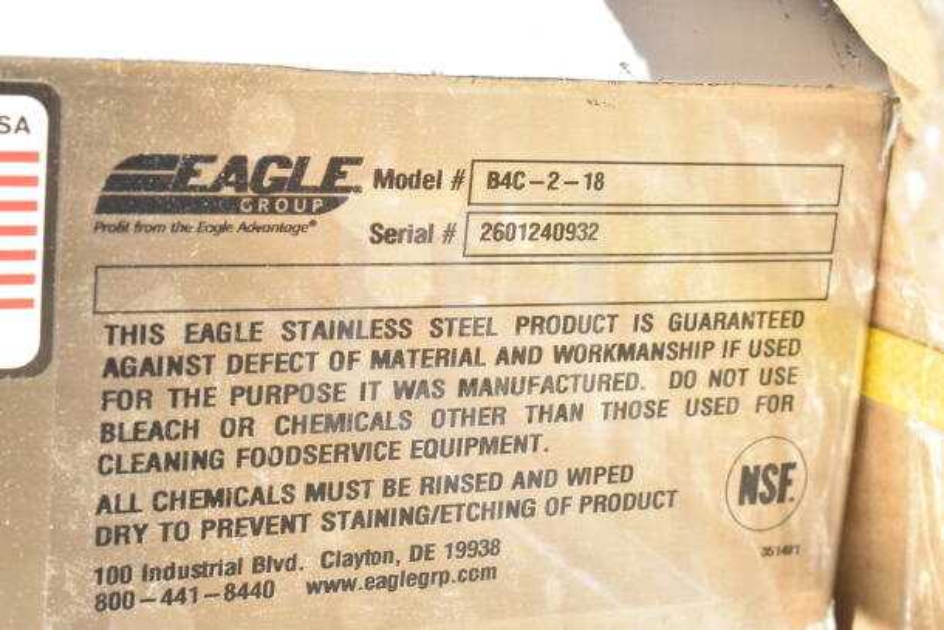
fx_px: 2164
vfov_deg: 16.6
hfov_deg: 24.6
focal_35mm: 82
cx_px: 472
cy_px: 315
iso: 1600
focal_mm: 55
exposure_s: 1/800
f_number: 11
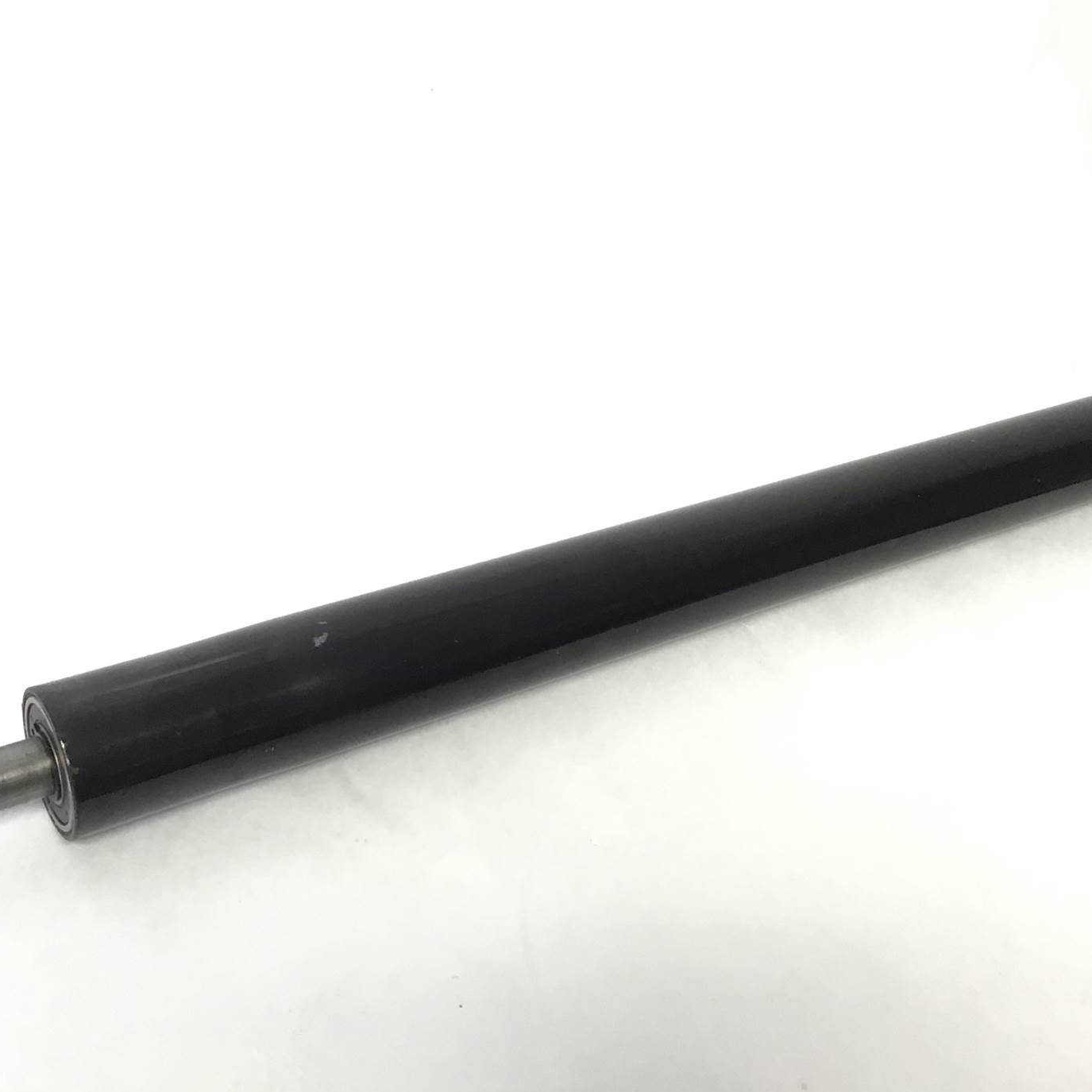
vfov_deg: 42.8
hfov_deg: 42.8
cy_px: 524
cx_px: 520
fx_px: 1392
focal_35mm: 39
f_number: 2.4
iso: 32
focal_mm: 3.3
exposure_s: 1/30
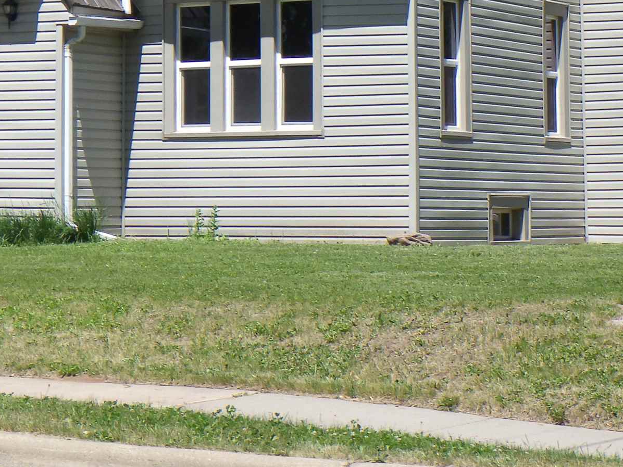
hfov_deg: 15.0
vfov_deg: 11.1
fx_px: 2358
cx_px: 137
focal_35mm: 131
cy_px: -87
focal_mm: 9.1
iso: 125
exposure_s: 1/500
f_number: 5.3
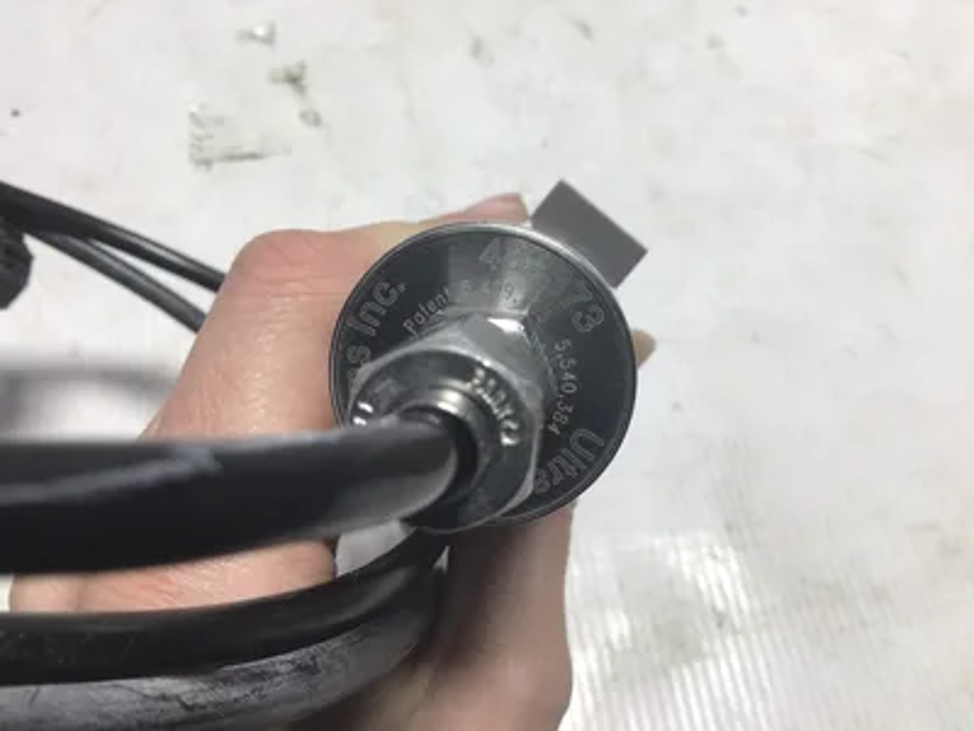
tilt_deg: -59.4
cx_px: 487
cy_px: 366
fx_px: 872
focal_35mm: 31
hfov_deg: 58.4
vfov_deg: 45.4
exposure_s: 1/120
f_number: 2.4
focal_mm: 3.3
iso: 25
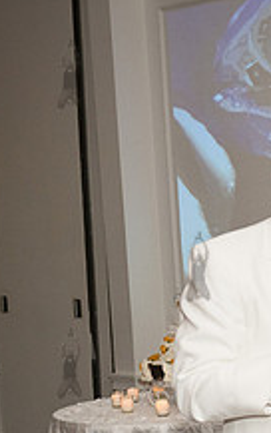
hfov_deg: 11.3
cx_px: 454
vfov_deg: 18.9
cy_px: 362
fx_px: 1286
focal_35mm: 109
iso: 2500
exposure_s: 1/400
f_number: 4
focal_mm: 40
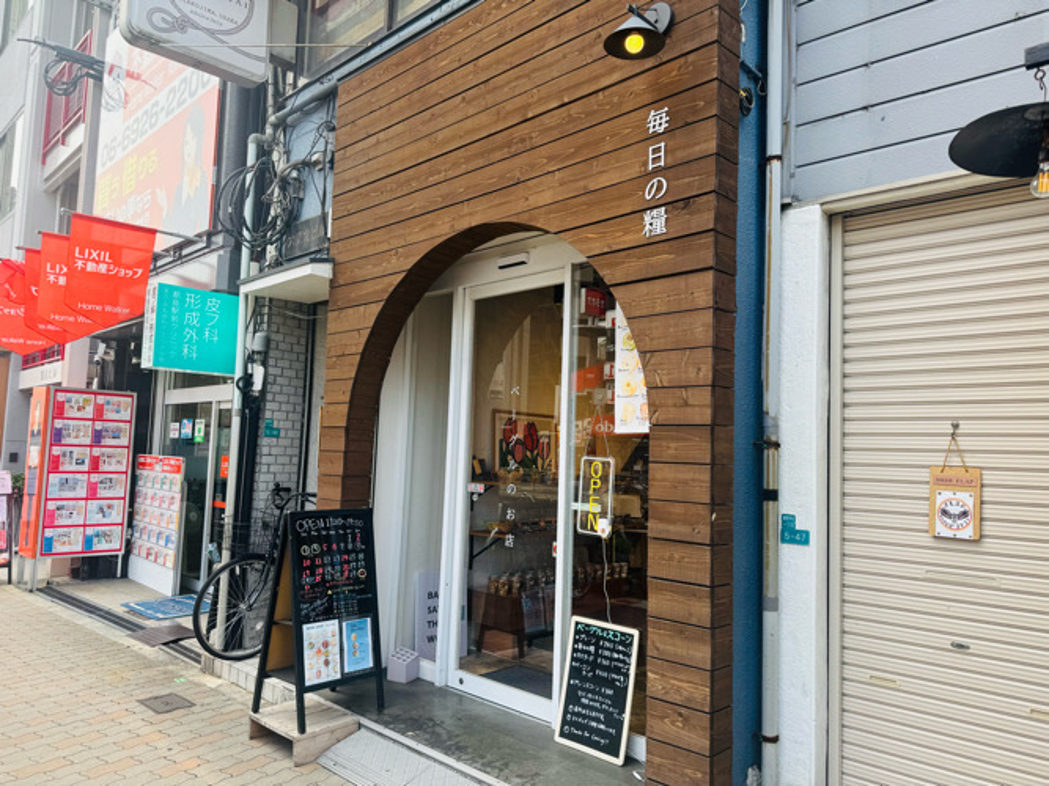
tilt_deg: +4.9
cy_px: 393
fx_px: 727
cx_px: 524
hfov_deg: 71.6
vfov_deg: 56.8
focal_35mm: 24
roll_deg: -1.4
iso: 80
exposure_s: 1/639
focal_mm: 6.76
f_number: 1.78
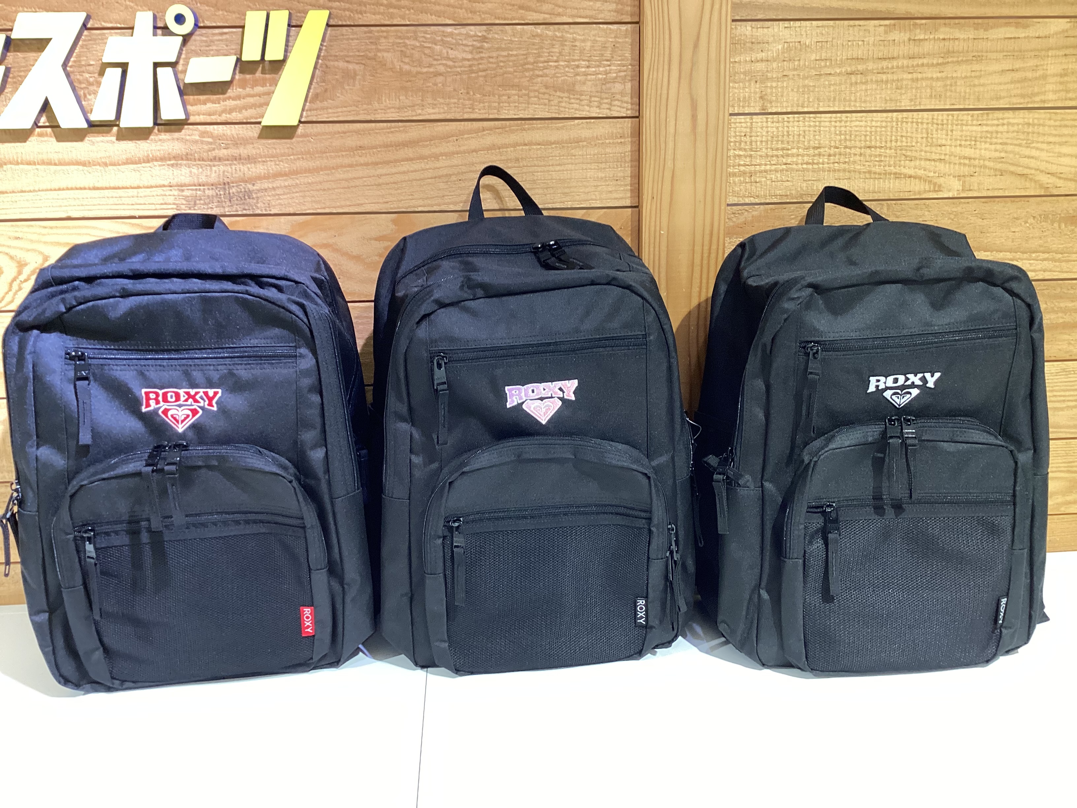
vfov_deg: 45.4
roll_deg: +0.4
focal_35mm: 31
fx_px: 964
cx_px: 538
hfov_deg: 58.4
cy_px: 404
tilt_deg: -13.6
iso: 125
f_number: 2.4
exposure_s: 1/50
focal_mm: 3.3
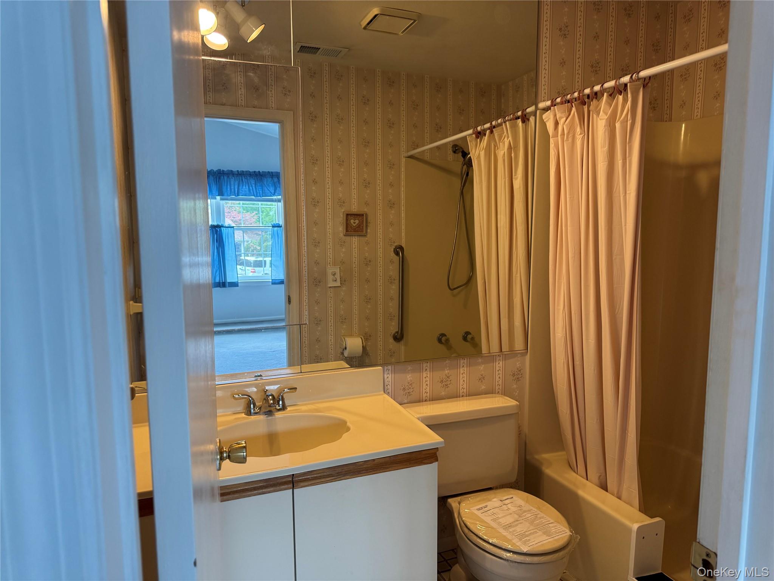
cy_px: 290
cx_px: 387
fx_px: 537
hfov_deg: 71.6
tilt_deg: -7.3
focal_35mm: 24
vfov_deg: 56.8
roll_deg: +0.6
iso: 200
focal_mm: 6.76
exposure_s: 1/120
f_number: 1.78
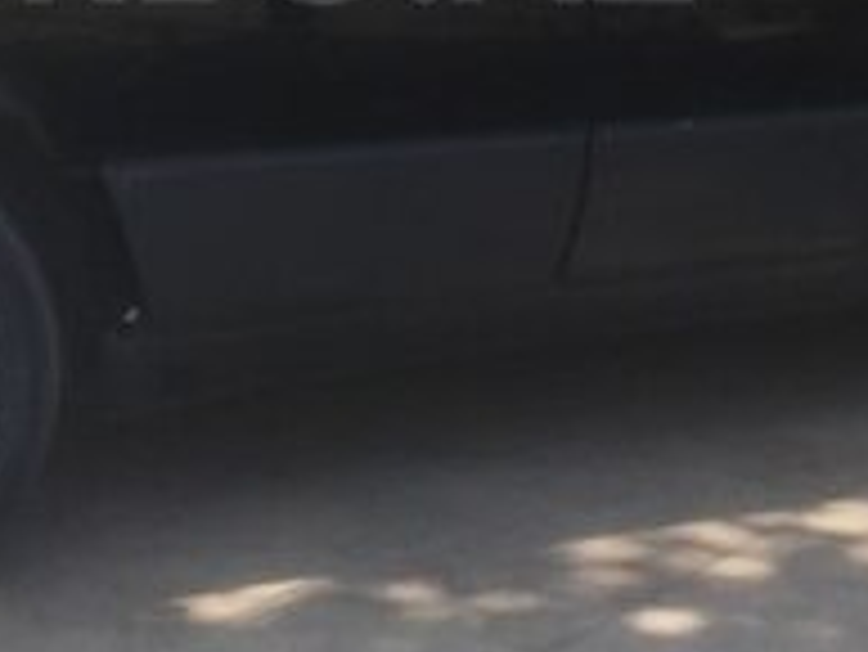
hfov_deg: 19.7
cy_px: -65
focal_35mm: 99
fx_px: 2484
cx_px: 234
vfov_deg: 14.6
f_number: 2.2
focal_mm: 4.15
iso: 32
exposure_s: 1/791
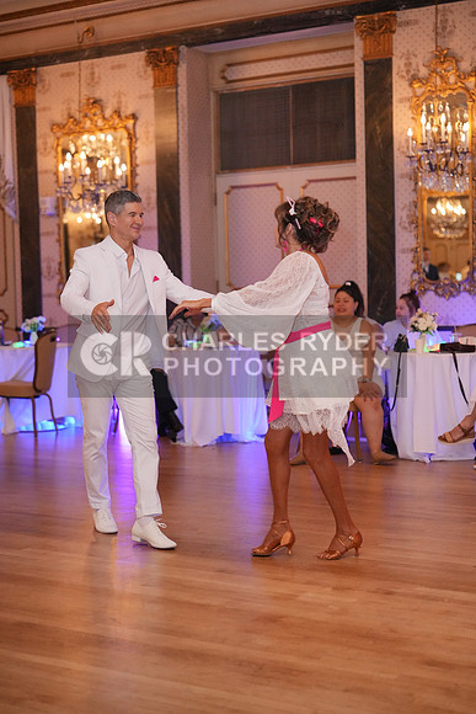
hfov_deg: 24.2
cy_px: 357
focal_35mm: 56
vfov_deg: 35.6
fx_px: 1110
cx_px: 238
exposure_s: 1/250
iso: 5000
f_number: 2
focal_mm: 56
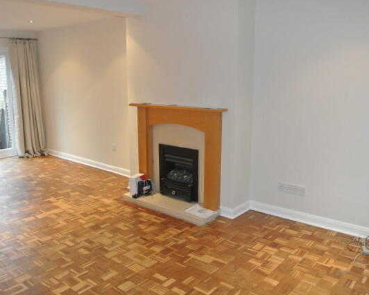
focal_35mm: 31
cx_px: 183
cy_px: 149
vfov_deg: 47.2
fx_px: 339
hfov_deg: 57.1
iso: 800
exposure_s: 1/60
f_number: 3.5
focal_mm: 10
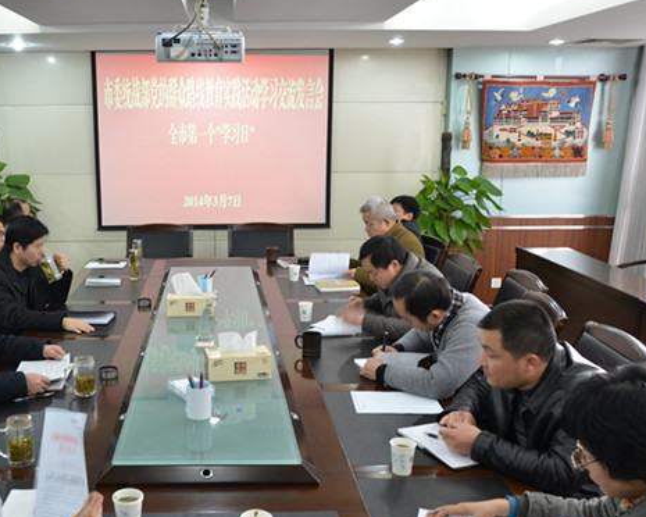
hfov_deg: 47.1
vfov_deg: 39.1
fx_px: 727
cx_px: 213
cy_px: 279
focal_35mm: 38
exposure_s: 1/8
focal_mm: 18
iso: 400
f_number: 5
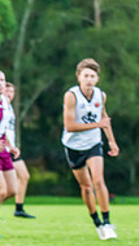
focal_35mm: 534
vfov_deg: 4.0
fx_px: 3496
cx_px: -191
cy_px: 124
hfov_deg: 2.3
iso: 1600
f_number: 5.6
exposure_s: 1/250
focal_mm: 150
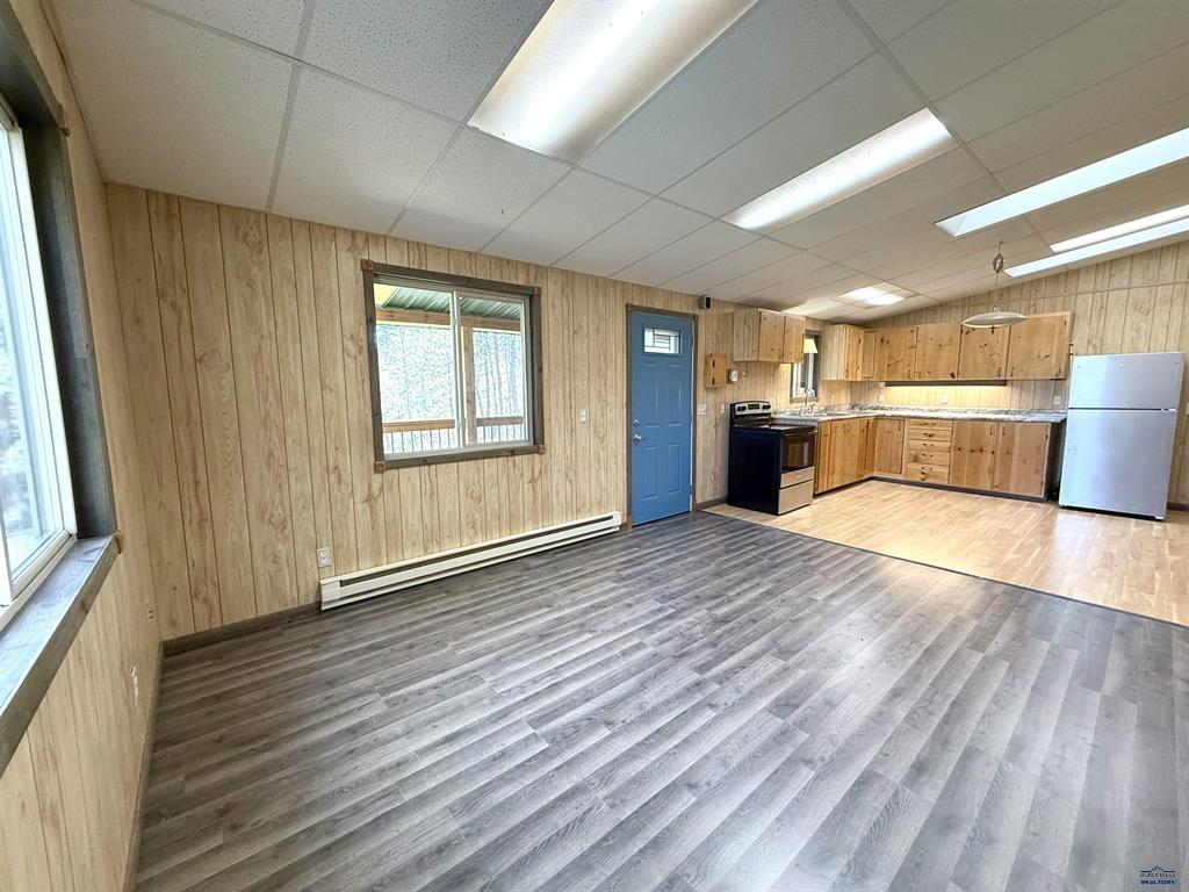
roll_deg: +0.6
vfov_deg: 85.7
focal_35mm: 14
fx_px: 481
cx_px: 594
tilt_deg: -6.4
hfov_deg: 102.1
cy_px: 446
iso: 250
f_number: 2.2
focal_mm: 2.22
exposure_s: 1/120
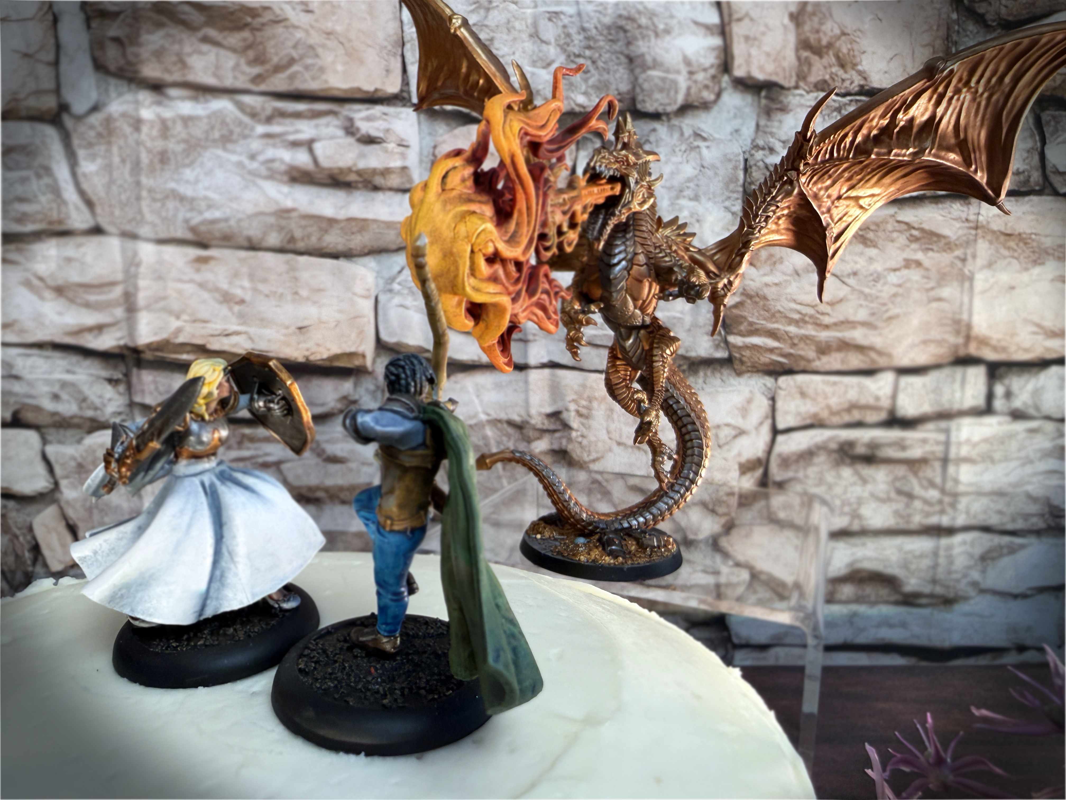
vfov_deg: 56.8
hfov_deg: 71.6
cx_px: 533
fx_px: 739
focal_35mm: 24
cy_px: 400
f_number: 2.2
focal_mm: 2.2
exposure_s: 1/100
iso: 160
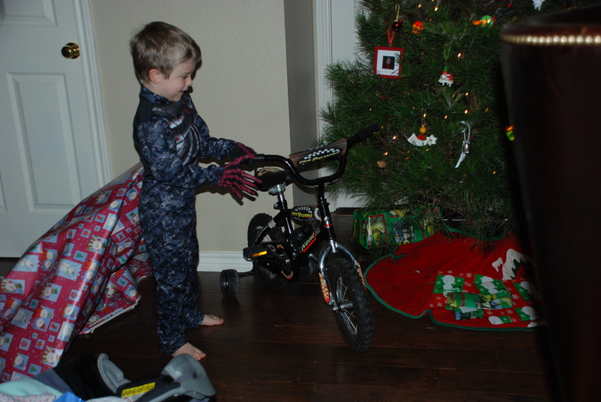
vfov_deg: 29.0
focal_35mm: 46
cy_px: 201
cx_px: 300
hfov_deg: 42.3
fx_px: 777
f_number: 4.2
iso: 200
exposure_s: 1/60
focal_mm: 31
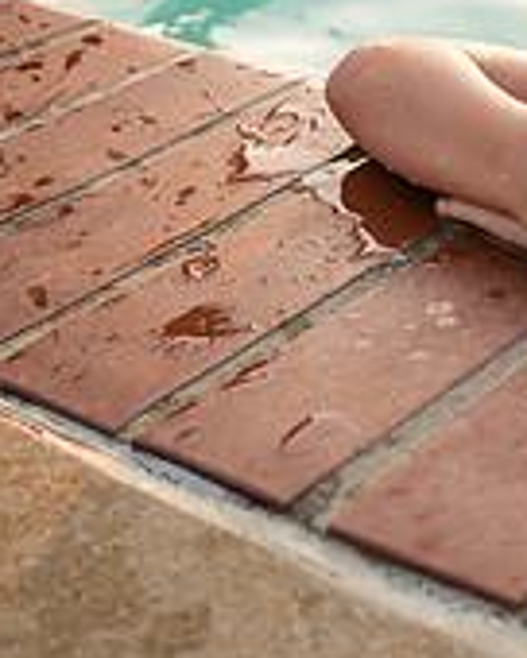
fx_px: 1501
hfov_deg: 16.5
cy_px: -37
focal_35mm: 77
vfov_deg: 23.5
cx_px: 957
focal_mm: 24
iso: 250
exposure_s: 1/640
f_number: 2.8
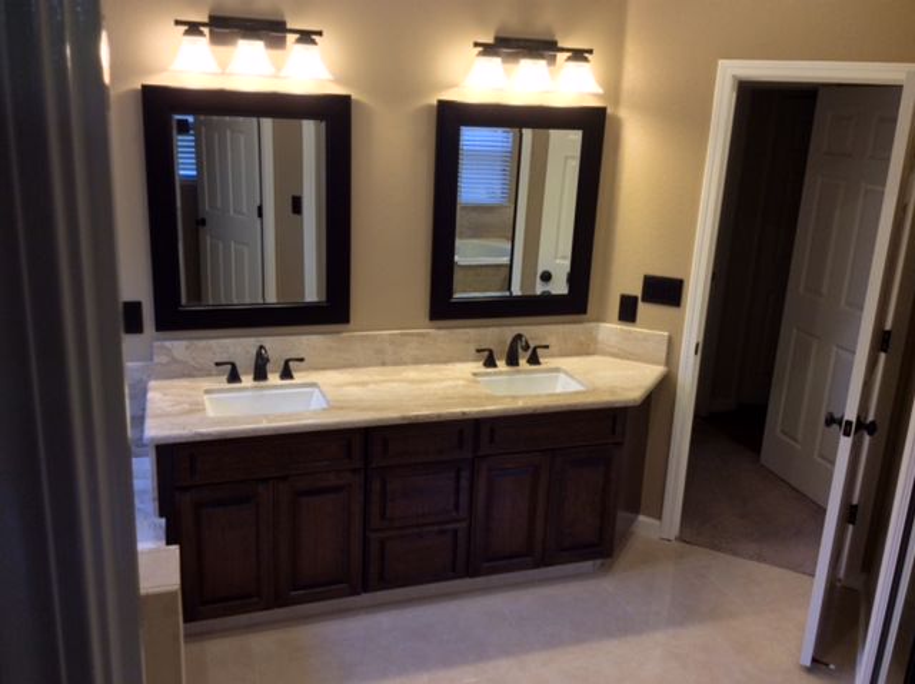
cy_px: 342
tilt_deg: -16.0
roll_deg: -2.5
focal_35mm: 32
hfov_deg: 56.9
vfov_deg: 44.1
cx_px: 458
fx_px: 845
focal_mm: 3.3
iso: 40
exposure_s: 1/40
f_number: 2.4
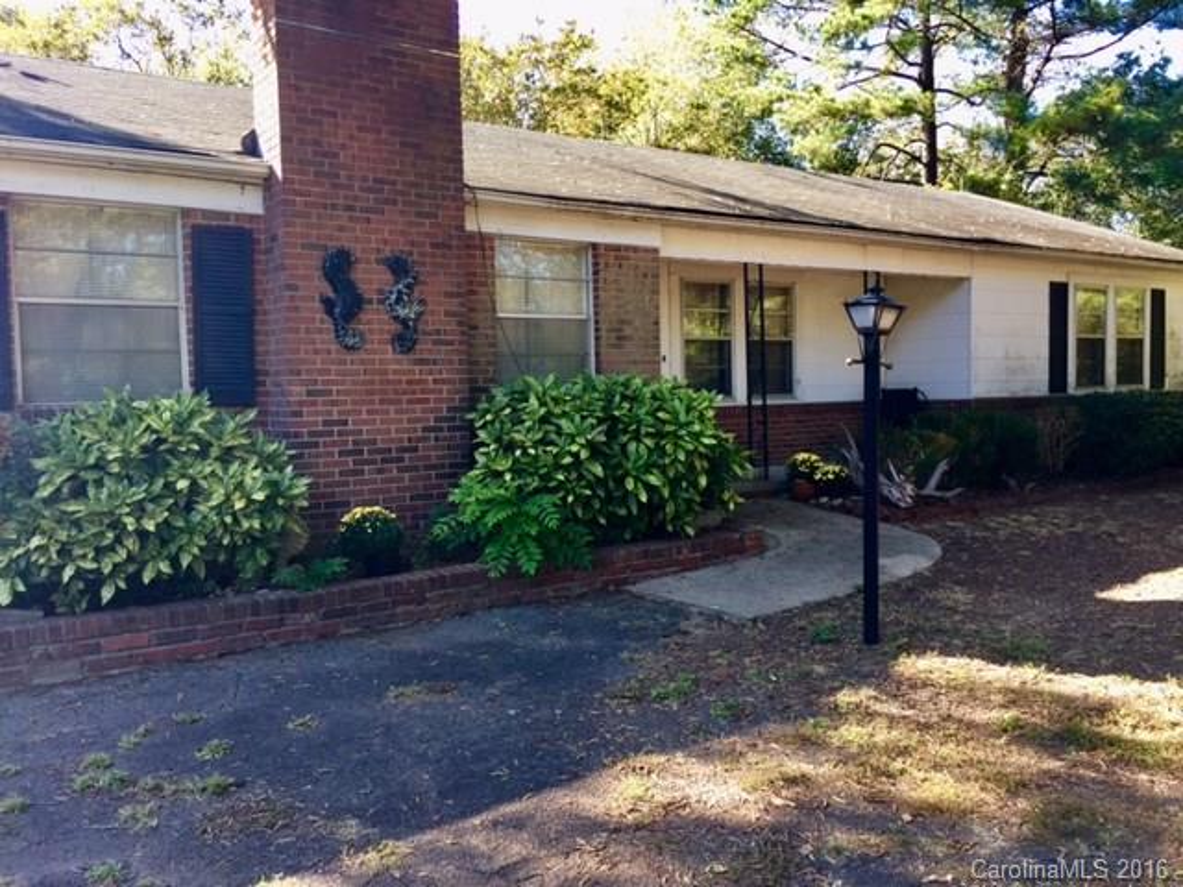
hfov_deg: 61.7
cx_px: 592
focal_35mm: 29
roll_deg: +0.4
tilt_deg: -3.8
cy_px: 444
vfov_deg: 48.2
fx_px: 991
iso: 32
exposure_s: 1/120
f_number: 2.2
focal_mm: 4.15
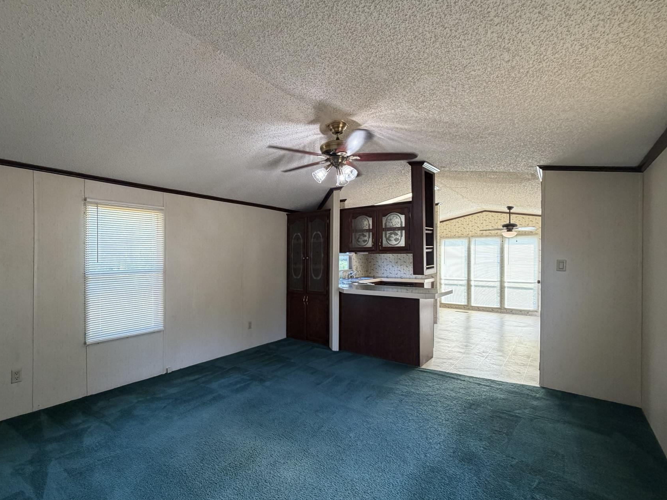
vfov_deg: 74.7
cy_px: 258
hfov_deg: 90.1
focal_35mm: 17
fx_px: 328
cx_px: 275
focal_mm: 2.22
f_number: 2.2
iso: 200
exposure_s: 1/120
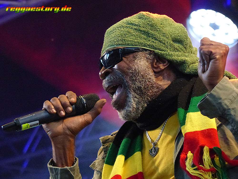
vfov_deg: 6.2
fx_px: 1650
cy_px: 90
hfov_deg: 8.2
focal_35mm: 240
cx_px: 119
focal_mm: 43.3
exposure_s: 1/125
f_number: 2.8
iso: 1600
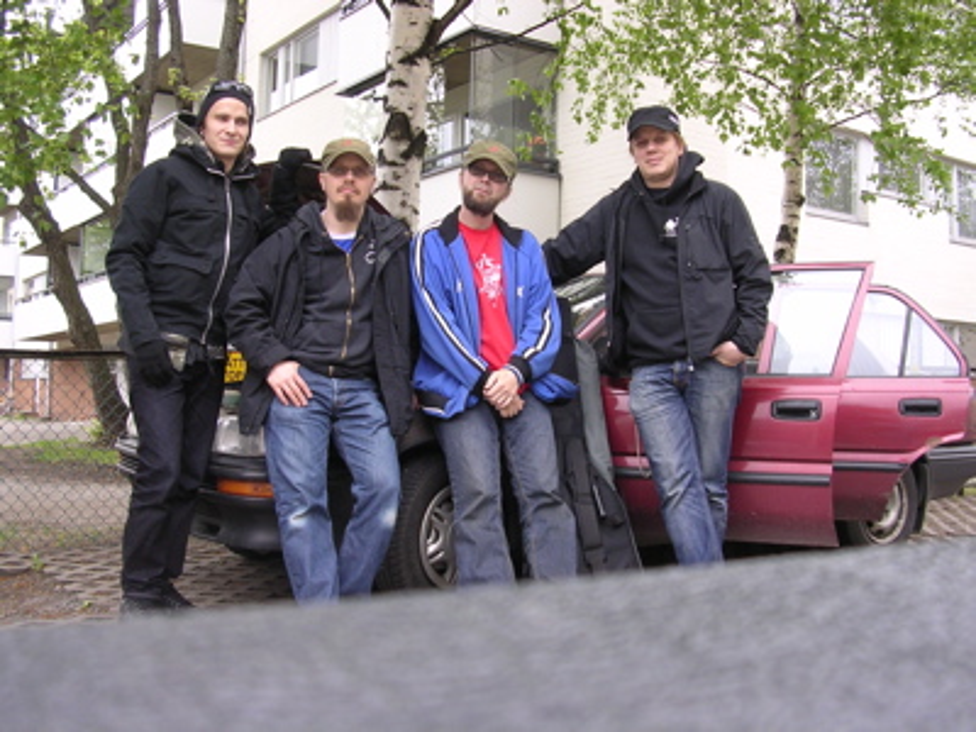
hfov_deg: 49.0
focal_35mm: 38
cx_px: 488
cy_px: 366
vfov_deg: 37.7
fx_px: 1071
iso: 100
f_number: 2.8
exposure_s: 1/36
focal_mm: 5.8
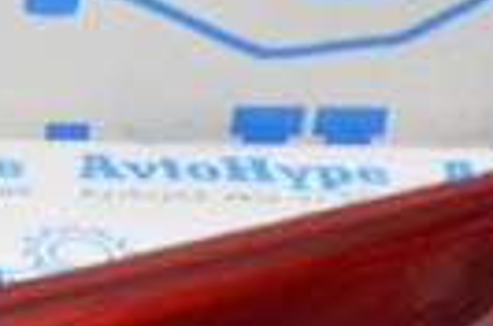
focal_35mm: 188
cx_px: -341
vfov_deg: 7.2
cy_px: 402
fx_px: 2568
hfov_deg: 10.4
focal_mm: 26
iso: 6400
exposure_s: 1/15
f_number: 20
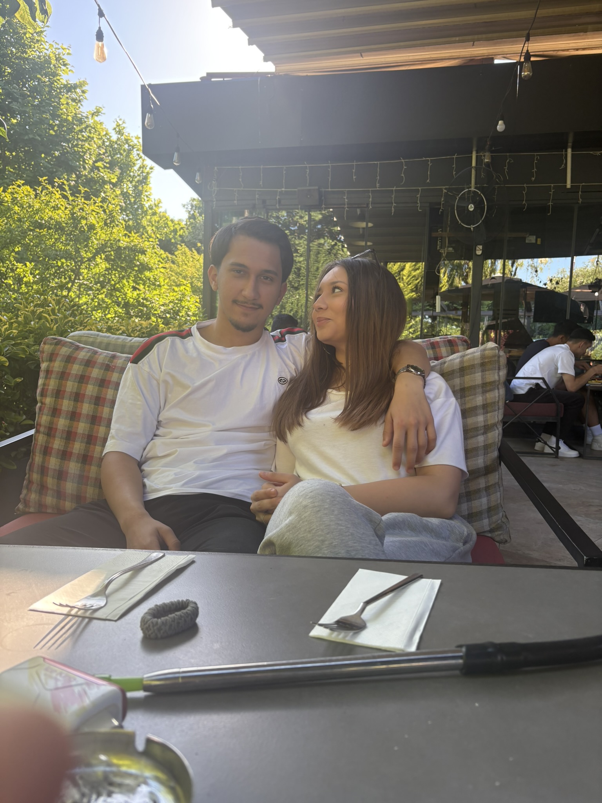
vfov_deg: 67.3
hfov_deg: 53.1
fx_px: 603
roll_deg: -2.9
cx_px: 301
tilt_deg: -4.6
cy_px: 402
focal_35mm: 26
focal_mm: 5.96
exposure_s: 1/232
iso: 64
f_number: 1.6
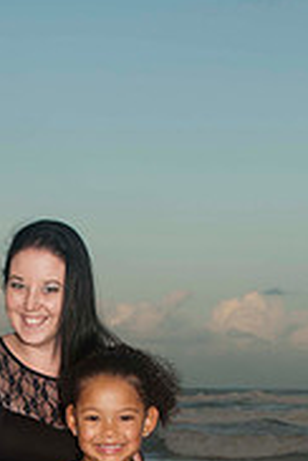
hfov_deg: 9.8
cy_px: 559
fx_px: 1797
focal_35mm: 140
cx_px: 29
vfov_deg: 14.2
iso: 100
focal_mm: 38
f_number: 6.3
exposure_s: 1/125
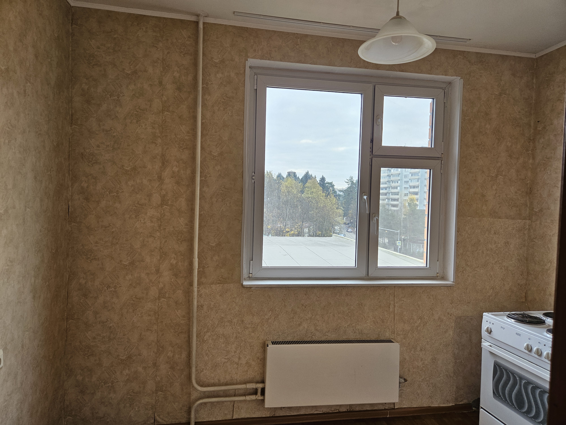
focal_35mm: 23
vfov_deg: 58.9
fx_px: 376
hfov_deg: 73.9
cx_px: 283
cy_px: 212
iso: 125
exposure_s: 1/100
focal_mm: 5.4
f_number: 1.8
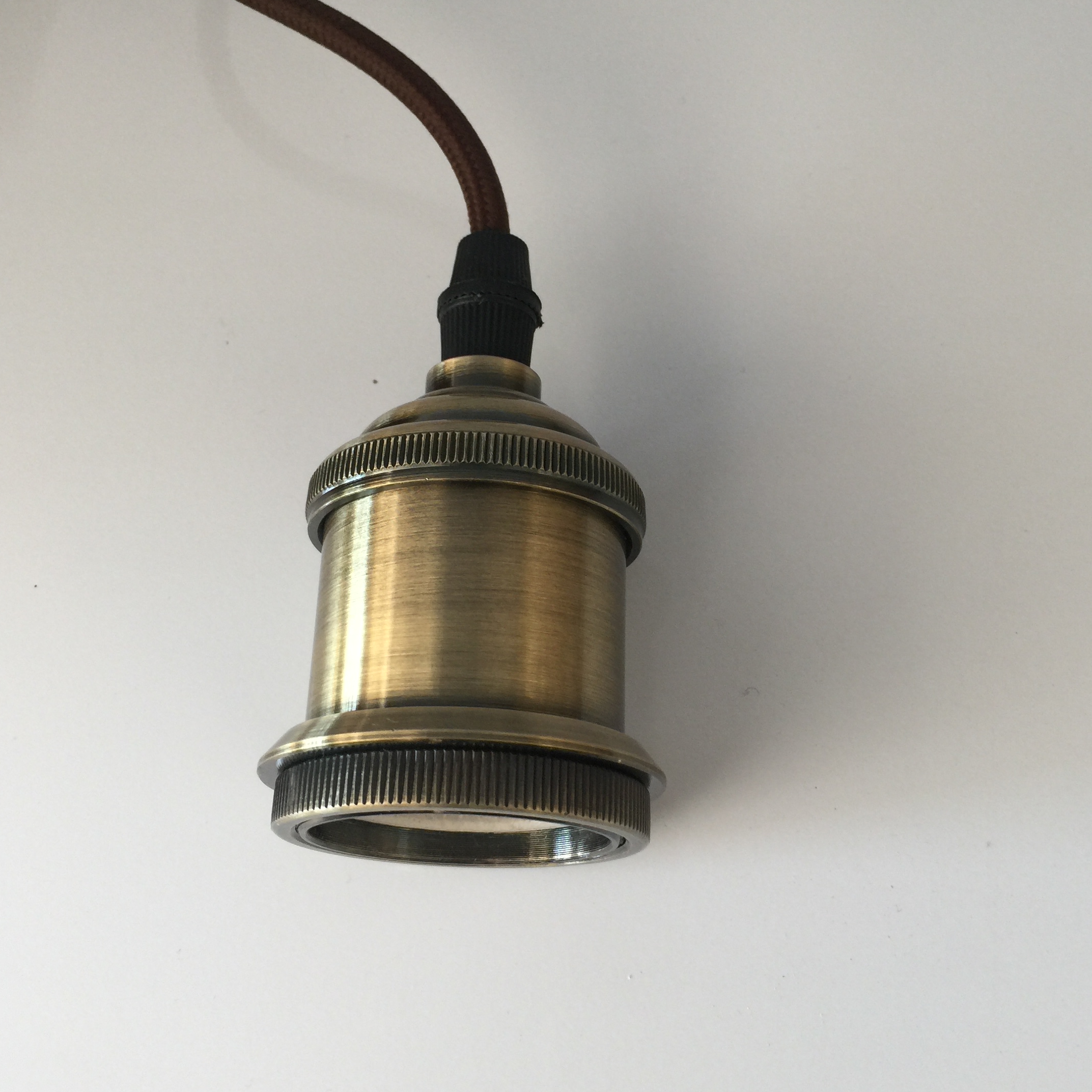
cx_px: 575
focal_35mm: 39
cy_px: 444
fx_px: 1392
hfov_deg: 42.8
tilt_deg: -68.9
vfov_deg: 42.7
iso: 32
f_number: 2.2
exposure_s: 1/33
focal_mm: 4.15
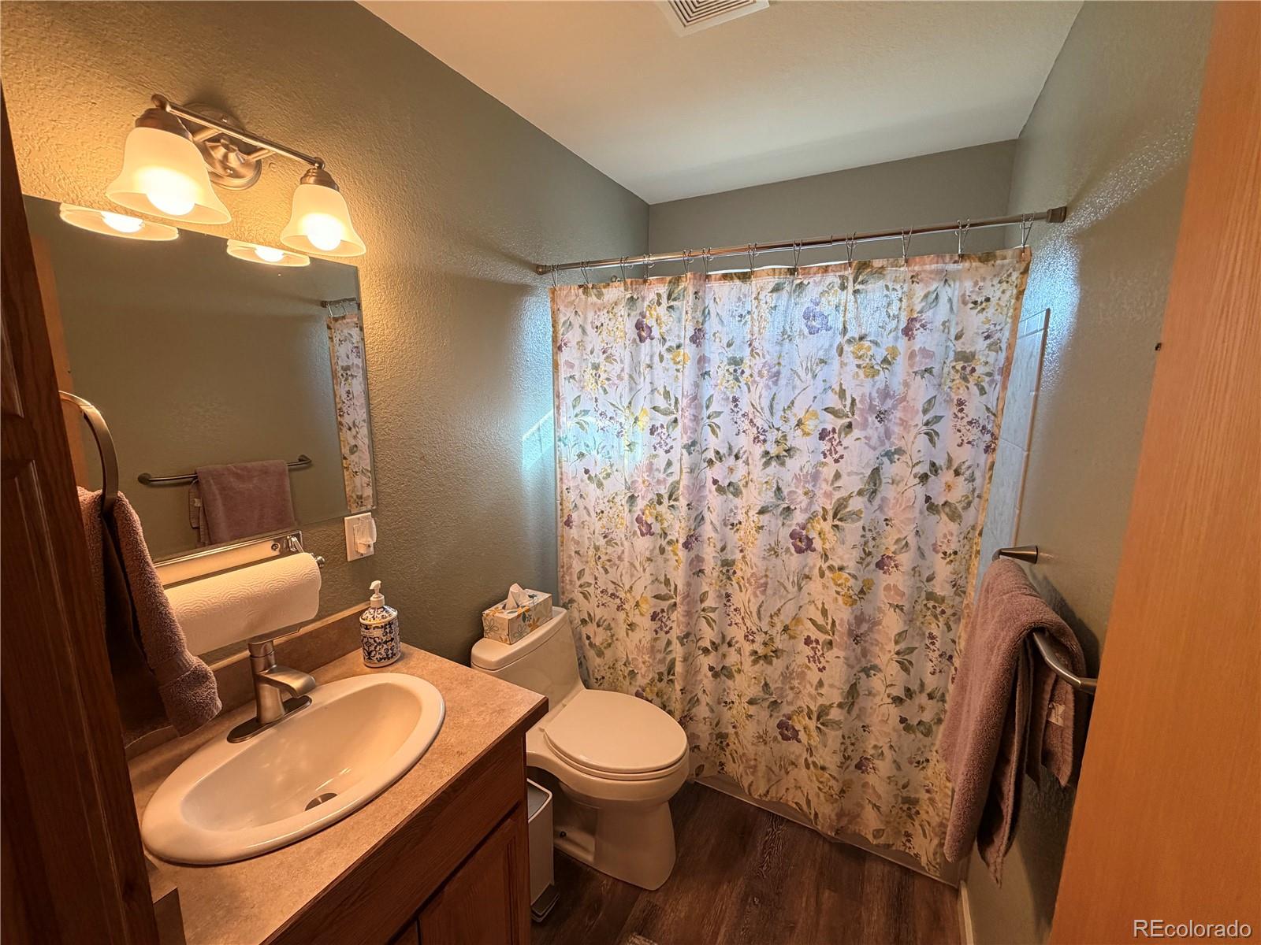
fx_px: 510
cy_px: 472
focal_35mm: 14
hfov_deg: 102.1
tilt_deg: -10.3
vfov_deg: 85.7
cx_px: 630
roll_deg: -0.3
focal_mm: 2.22
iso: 250
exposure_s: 1/120
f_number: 2.2
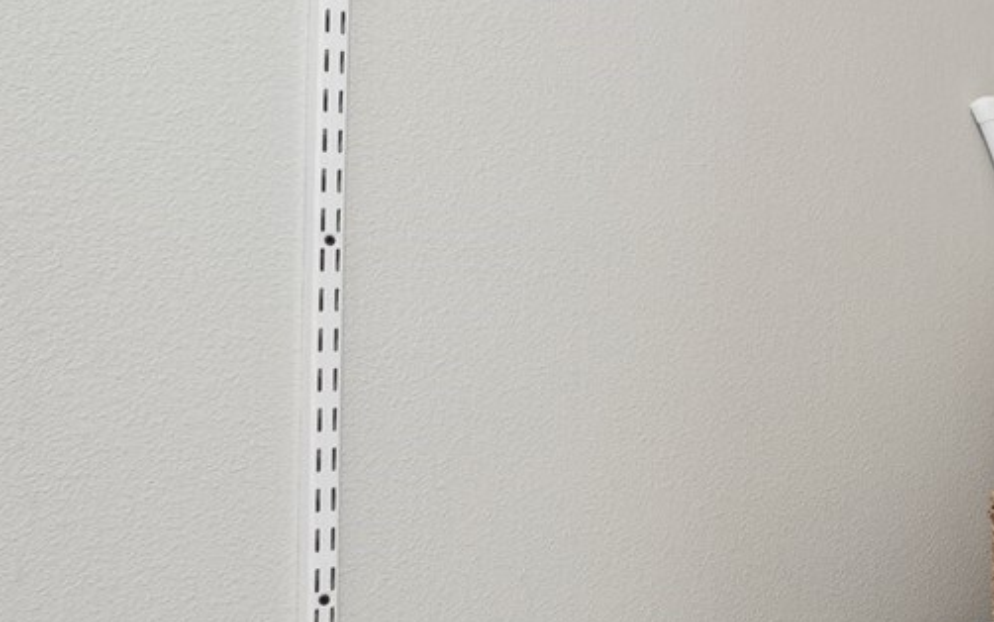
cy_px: 278
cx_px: 1635
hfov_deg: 23.3
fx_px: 1680
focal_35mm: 62
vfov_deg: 21.0
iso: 400
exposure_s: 1/2.5
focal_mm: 18
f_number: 8
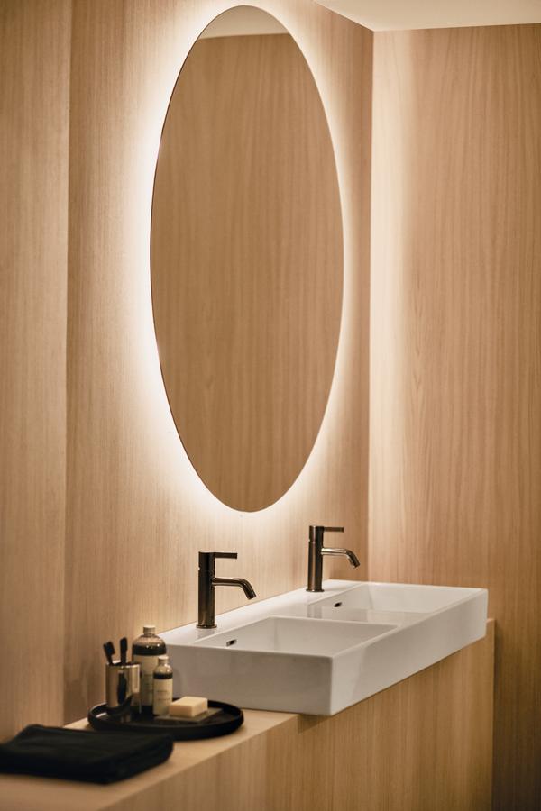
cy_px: 406
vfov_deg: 23.9
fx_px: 1916
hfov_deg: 16.1
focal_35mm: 85
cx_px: 270
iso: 640
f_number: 3.2
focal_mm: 85
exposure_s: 1/100
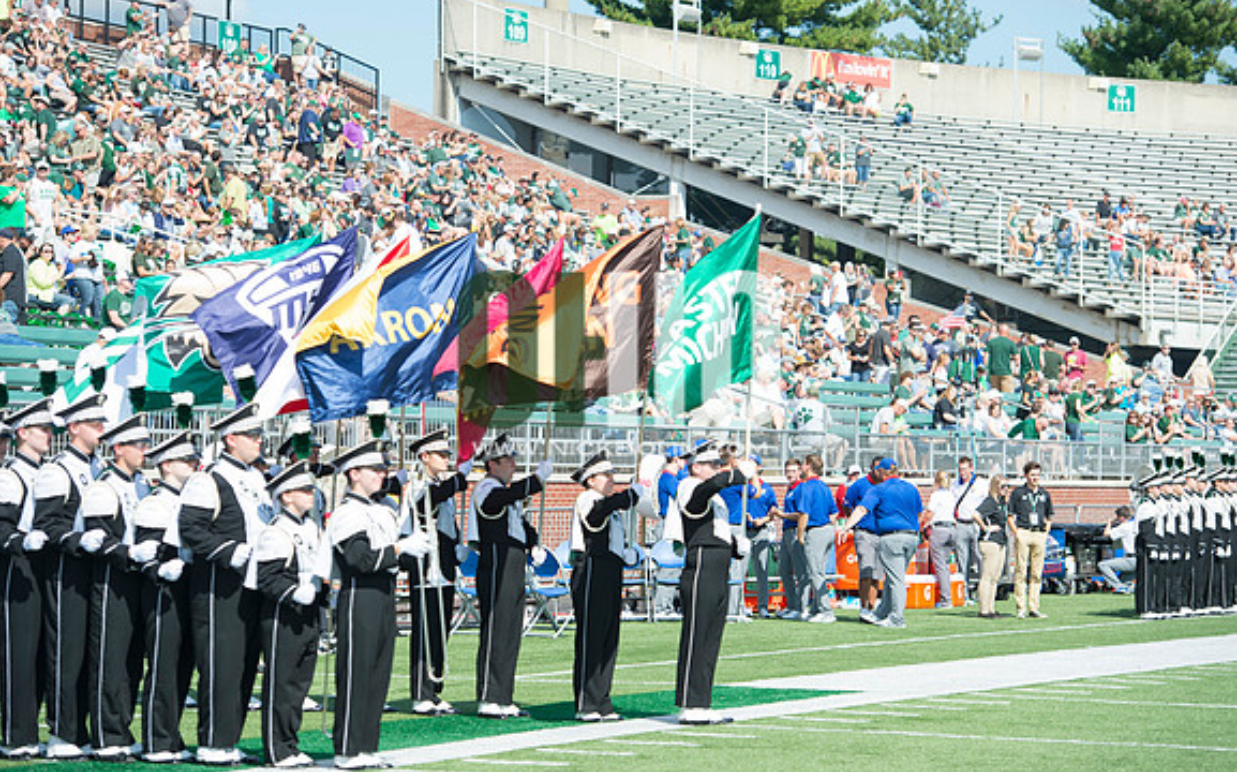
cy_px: 371
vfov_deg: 10.5
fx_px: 4212
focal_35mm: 125
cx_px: 620
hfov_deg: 16.7
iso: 200
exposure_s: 1/1000
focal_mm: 122
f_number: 4.5
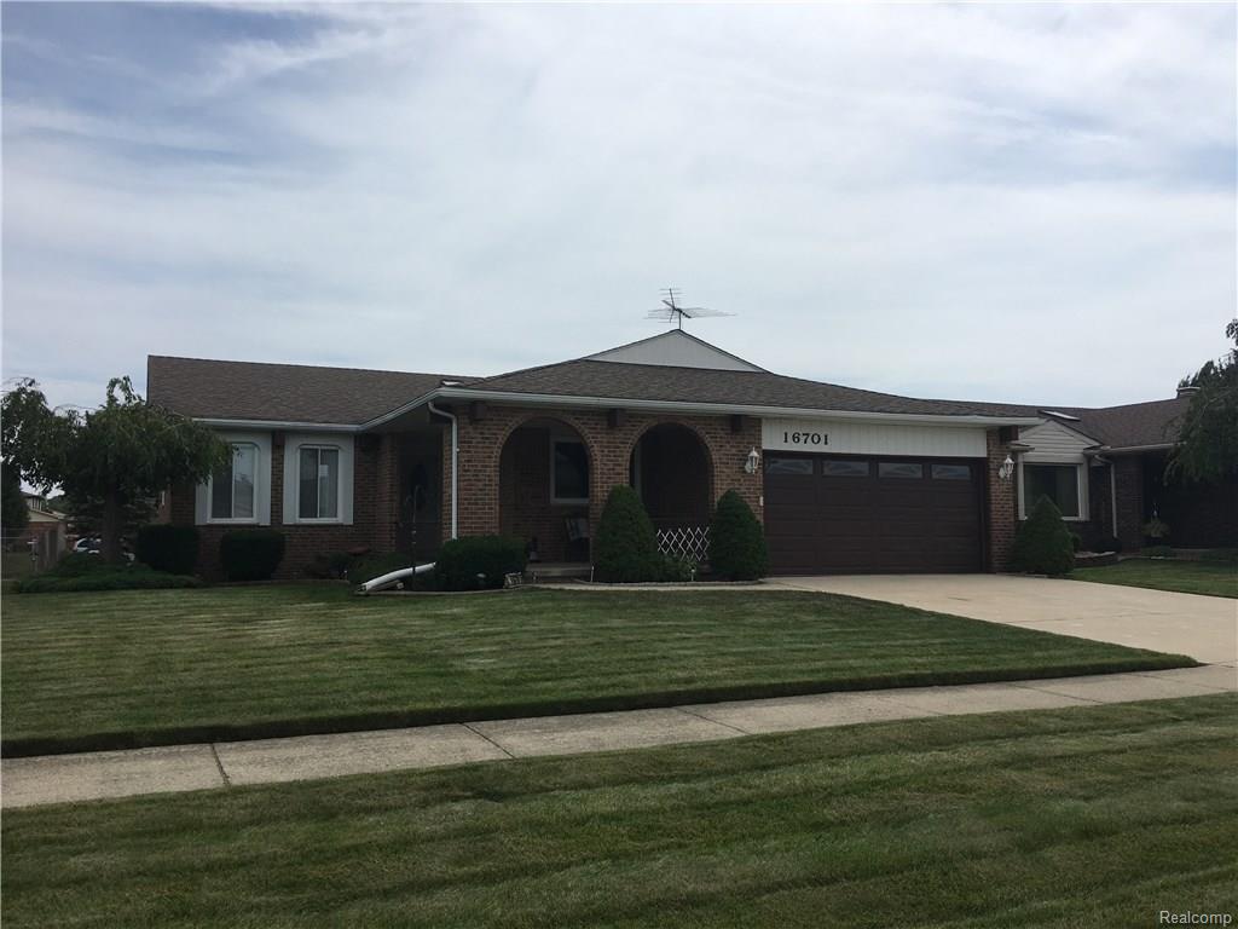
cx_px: 619
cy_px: 464
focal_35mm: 29
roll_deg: +0.6
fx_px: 1037
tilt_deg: +4.2
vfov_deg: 48.2
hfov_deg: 61.7
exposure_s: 1/3205
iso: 25
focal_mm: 4.15
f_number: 2.2
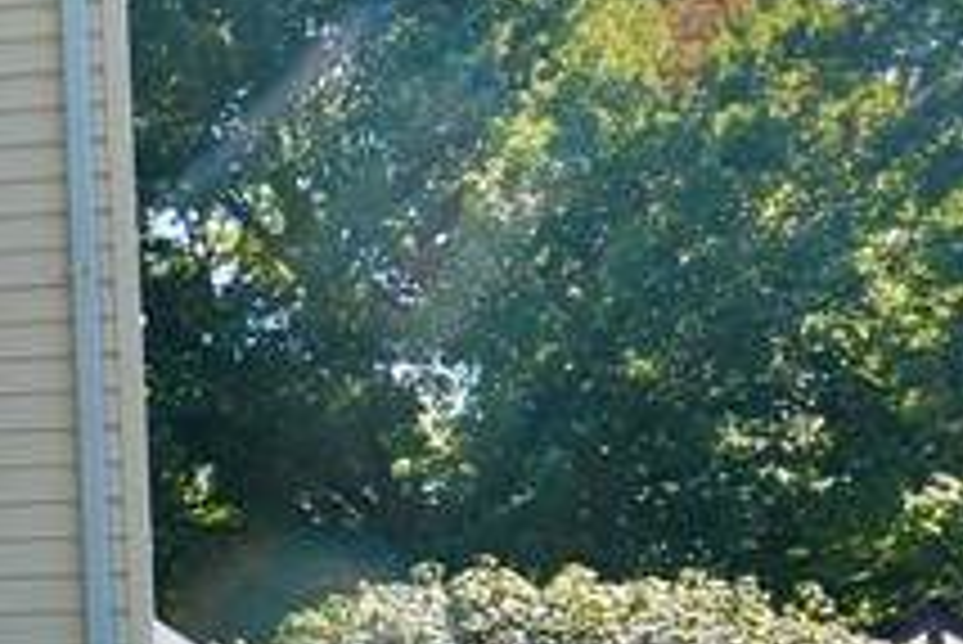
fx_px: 2236
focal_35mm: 84
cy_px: 667
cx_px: -842
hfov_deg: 18.3
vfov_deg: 16.0
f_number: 8
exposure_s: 1/250
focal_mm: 11
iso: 200
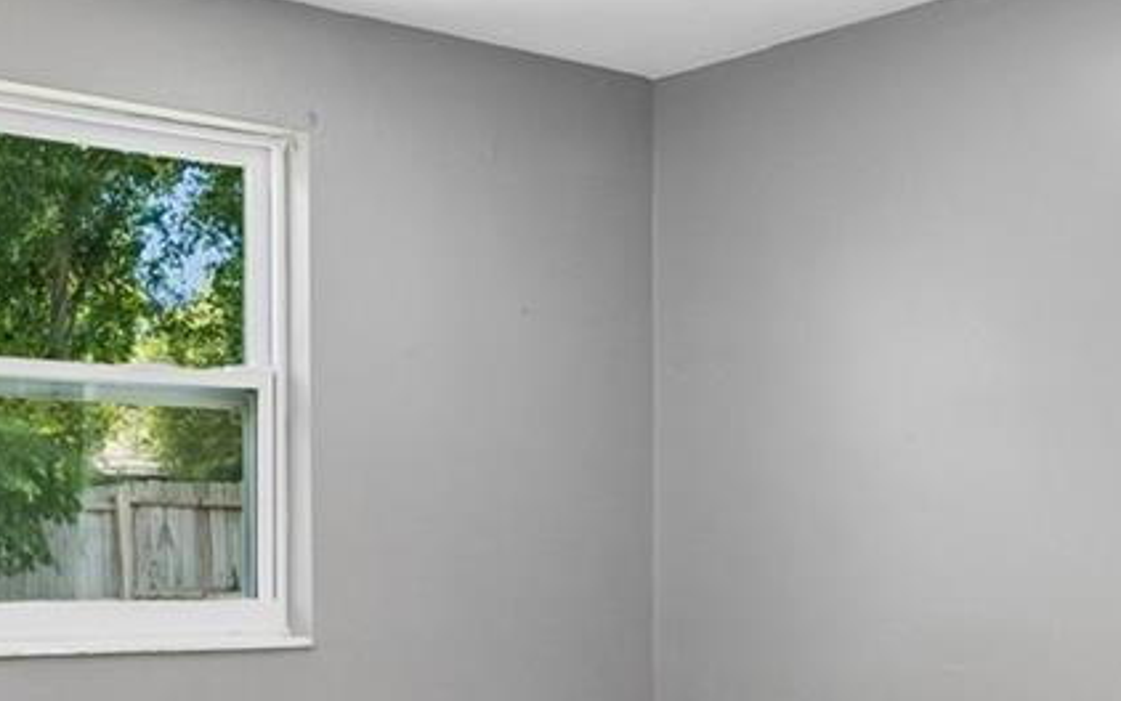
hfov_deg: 35.1
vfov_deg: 22.1
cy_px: 547
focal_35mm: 58
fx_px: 1772
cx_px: 582
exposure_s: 1/6
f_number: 7.1
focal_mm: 10
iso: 100
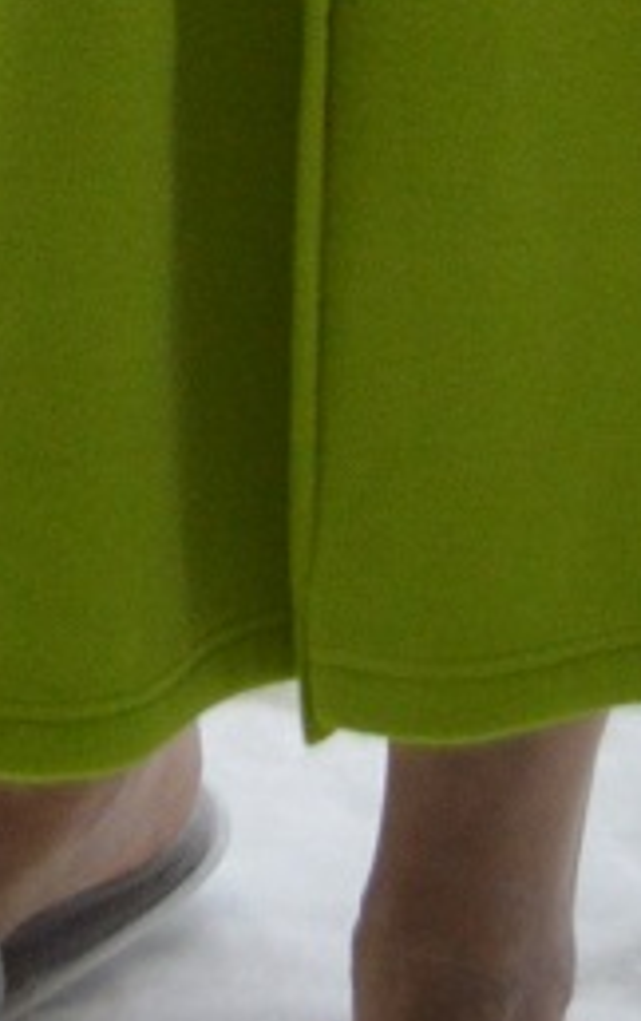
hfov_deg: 5.7
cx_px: 131
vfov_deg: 8.1
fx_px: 6435
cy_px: -1767
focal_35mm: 231
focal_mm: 26
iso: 400
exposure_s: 1/100
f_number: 5
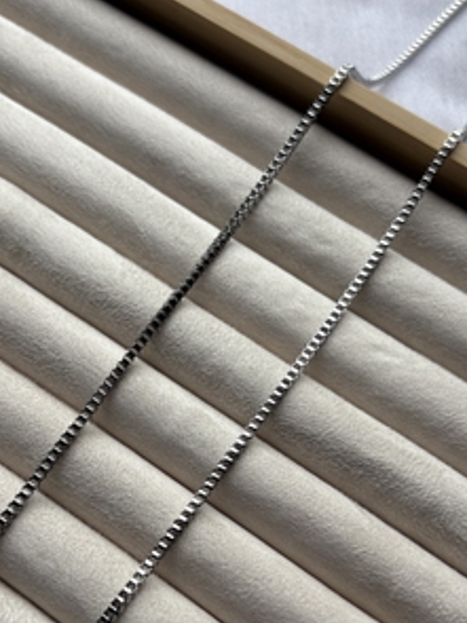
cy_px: 411
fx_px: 846
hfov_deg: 30.8
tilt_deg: -68.8
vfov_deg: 40.0
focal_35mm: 47
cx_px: 192
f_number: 1.6
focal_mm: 5.96
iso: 40
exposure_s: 1/279
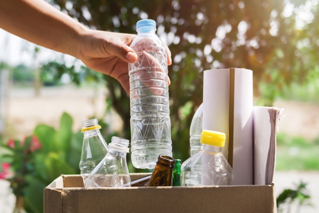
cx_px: 160
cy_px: 106
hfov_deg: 35.1
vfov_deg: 23.8
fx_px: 505
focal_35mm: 57
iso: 100
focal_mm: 38
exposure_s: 1/1250
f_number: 2.8
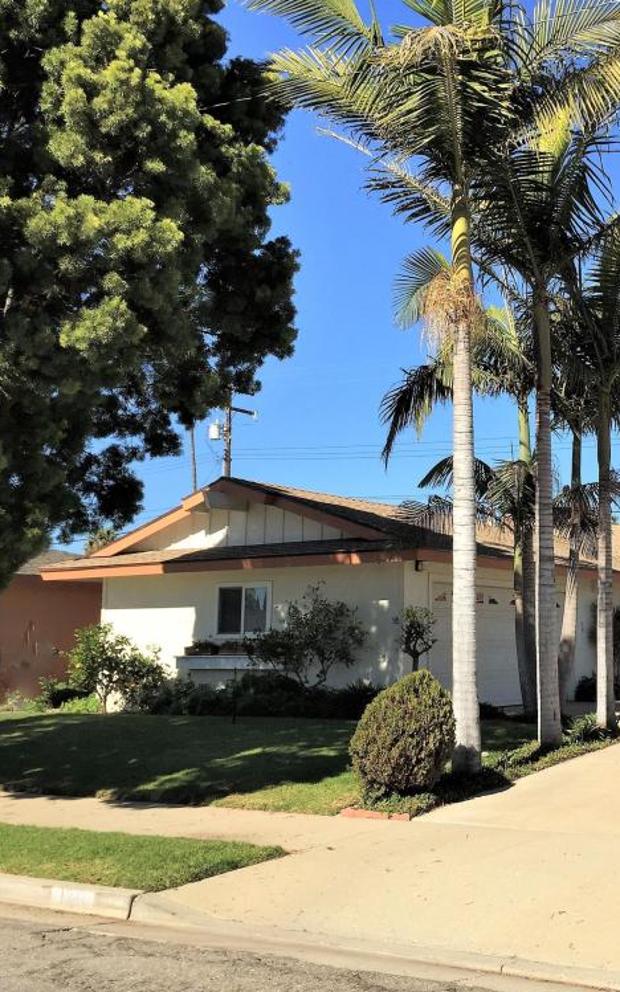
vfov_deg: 47.2
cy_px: 503
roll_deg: -0.4
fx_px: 1136
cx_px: 539
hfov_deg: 29.5
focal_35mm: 42
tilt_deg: +7.3
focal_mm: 4.15
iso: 32
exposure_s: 1/1980
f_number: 2.2
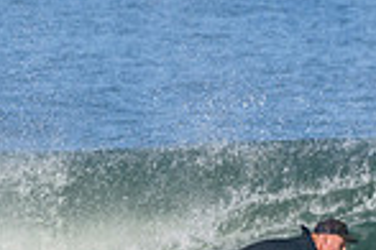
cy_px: 310
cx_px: 330
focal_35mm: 2952
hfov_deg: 0.7
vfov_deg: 0.5
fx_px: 30830
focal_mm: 500
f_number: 5.6
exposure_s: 1/2000
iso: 320
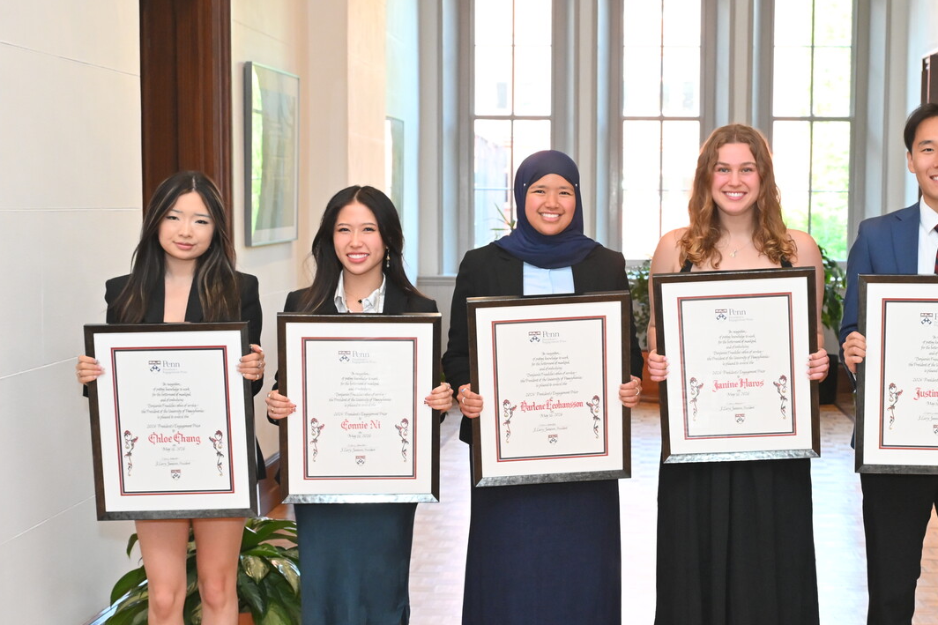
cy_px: 378
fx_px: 1719
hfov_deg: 30.4
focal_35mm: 66
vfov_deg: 20.6
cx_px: 584
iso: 2500
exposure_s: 1/100
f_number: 6.3
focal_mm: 39
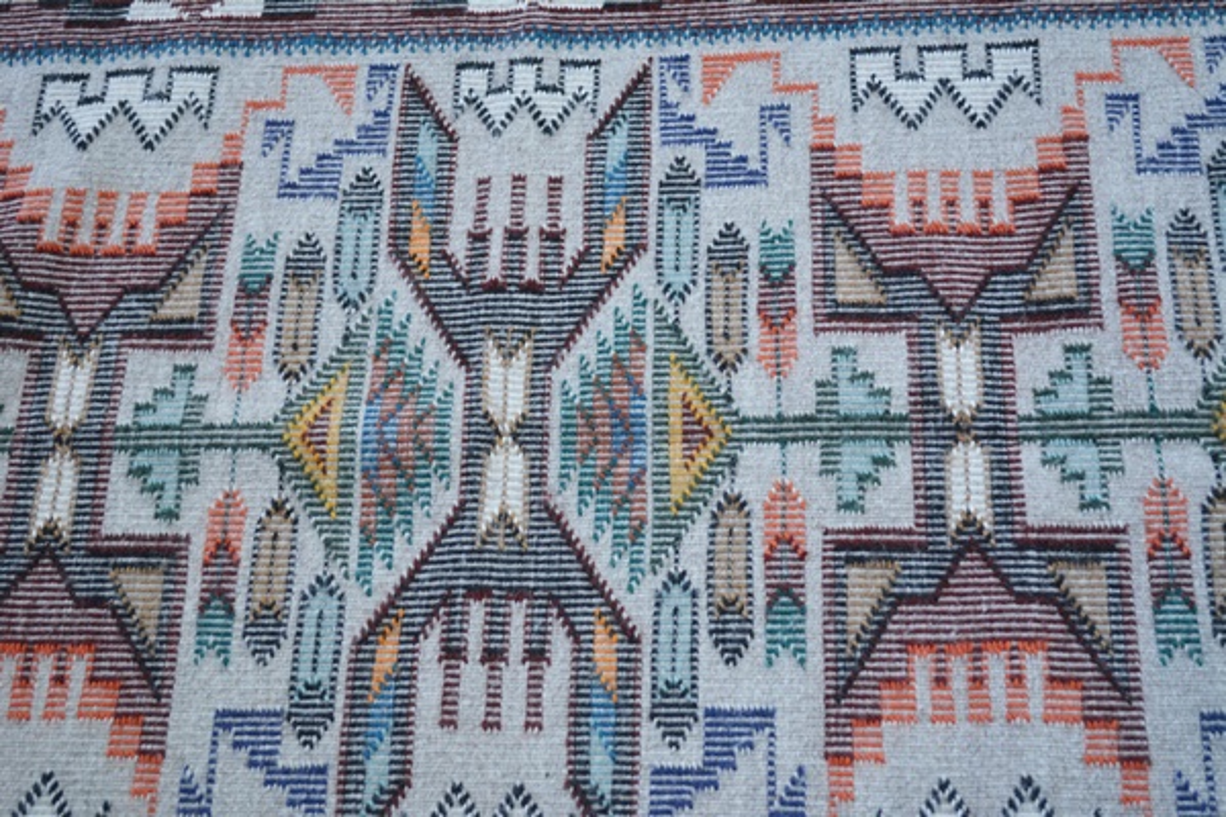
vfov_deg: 23.8
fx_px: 1941
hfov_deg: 35.1
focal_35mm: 57
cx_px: 613
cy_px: 408
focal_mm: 38
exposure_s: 1/40
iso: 800
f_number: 5
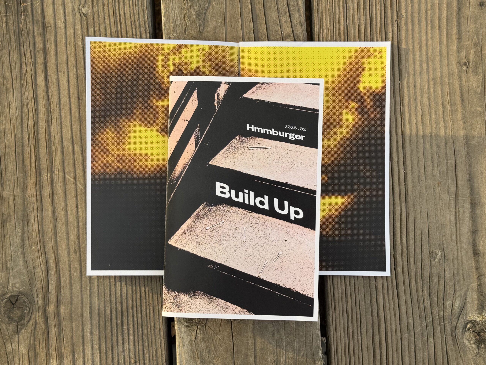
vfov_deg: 30.3
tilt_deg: -89.5
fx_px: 674
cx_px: 243
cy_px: 182
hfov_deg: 39.7
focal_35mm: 48
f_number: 1.78
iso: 64
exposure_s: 1/364
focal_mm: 6.76
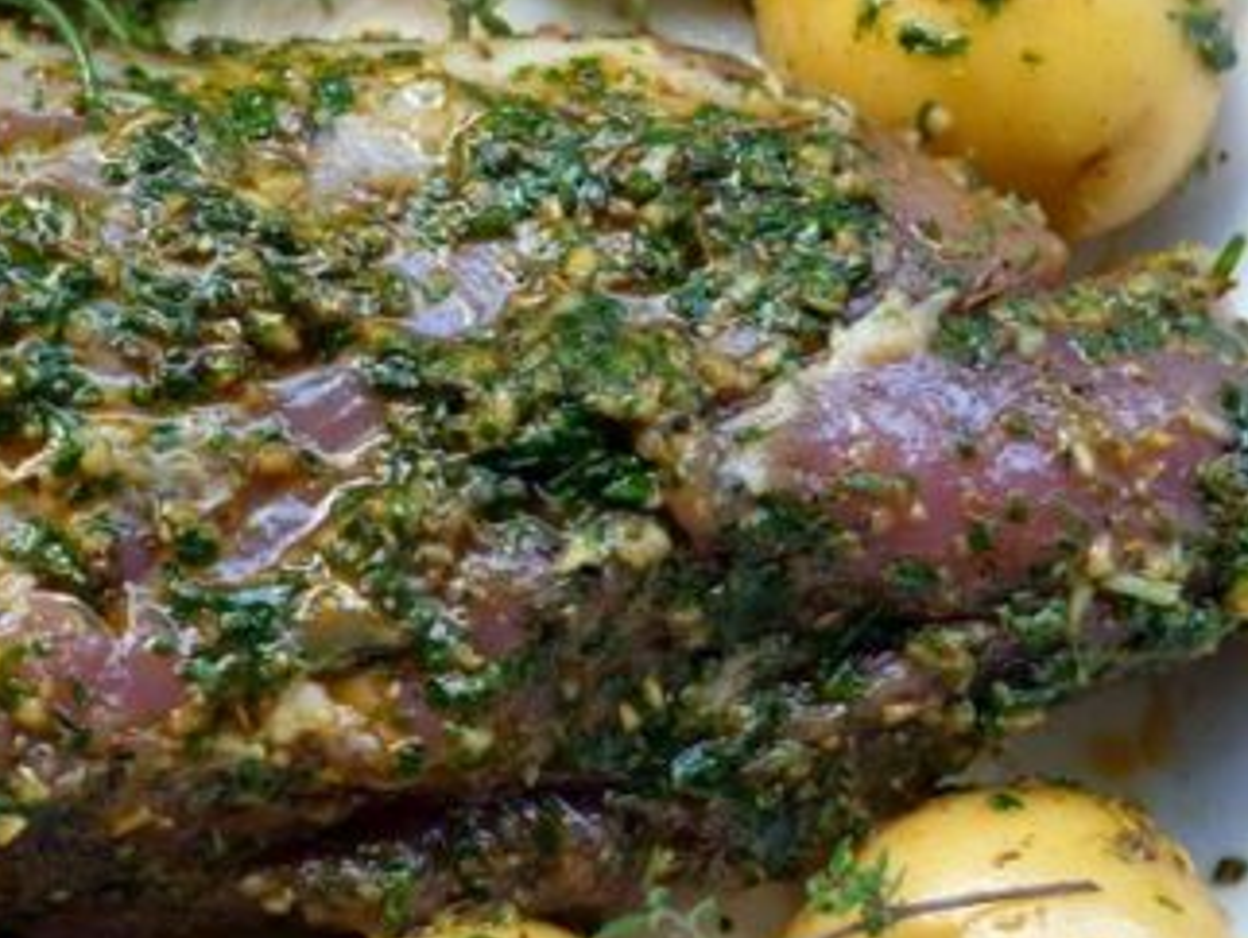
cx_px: -546
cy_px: 116
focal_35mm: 178
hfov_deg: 10.7
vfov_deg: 8.3
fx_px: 6422
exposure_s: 1/60
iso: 320
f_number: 3.6
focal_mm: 28
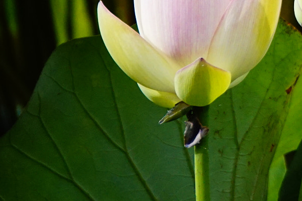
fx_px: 8898
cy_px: -129
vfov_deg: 1.3
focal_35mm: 1061
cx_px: 470
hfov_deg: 1.9
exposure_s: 1/400
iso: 800
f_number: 6.3
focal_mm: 210
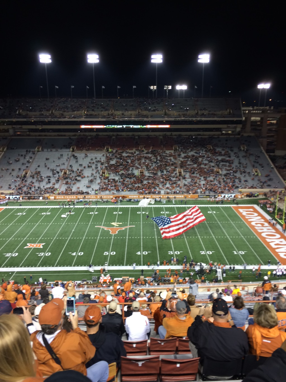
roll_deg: +0.2
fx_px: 319
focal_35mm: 29
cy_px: 191
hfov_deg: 48.2
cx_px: 143
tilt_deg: -16.4
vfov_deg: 61.7
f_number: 2.2
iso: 50
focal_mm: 4.15
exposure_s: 1/30
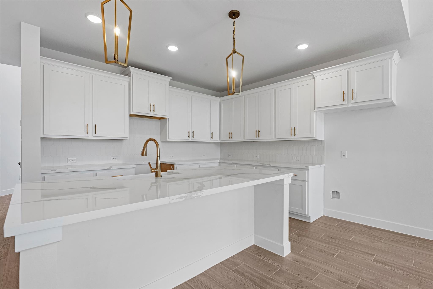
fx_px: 192
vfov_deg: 73.8
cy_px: 144
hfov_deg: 96.7
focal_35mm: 16
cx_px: 216
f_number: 9
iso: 250
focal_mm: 16
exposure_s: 1/20
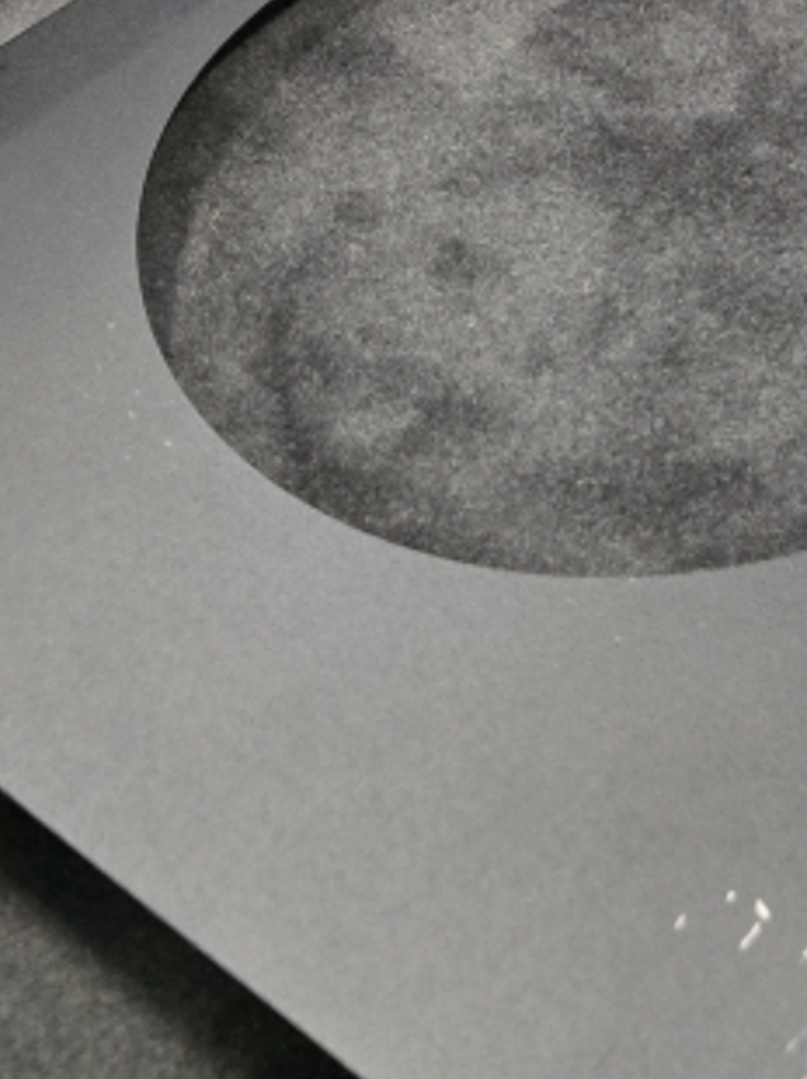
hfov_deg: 18.9
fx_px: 2366
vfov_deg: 23.7
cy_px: -164
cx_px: 783
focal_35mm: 76
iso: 2000
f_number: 1.8
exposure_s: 1/60
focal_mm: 5.4
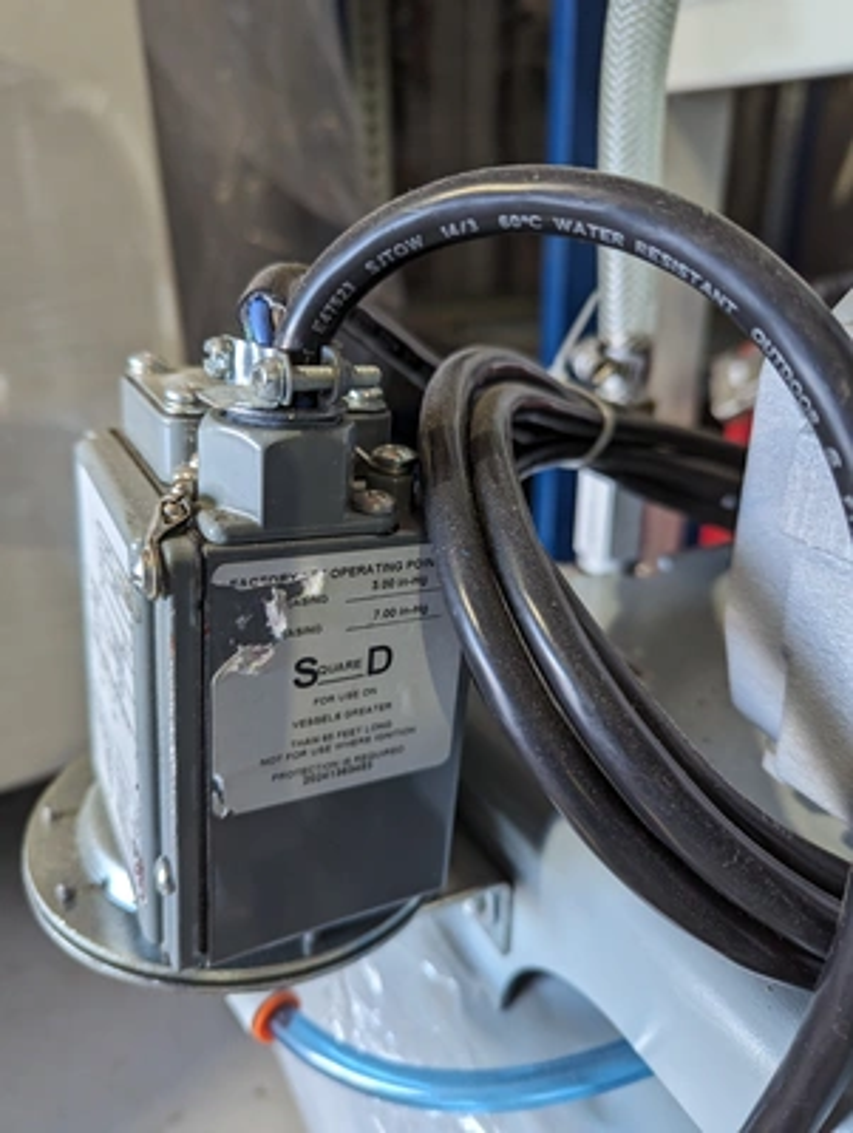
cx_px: 426
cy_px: 566
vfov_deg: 71.5
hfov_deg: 56.9
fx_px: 787
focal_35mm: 24
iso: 311
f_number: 1.85
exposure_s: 1/120
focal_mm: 6.81
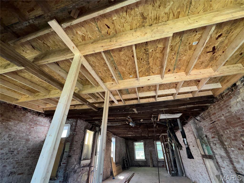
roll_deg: +0.6
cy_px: 92
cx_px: 122
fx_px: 99
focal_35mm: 14
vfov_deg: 85.7
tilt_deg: +31.2
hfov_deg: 102.1
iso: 160
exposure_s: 1/89
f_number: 2.2
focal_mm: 2.22
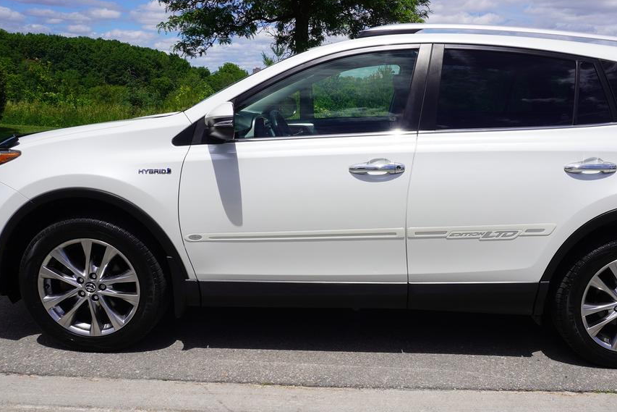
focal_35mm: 36
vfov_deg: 36.8
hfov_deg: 52.7
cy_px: 229
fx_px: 617
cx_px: 378
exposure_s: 1/320
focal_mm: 16
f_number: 10
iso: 100
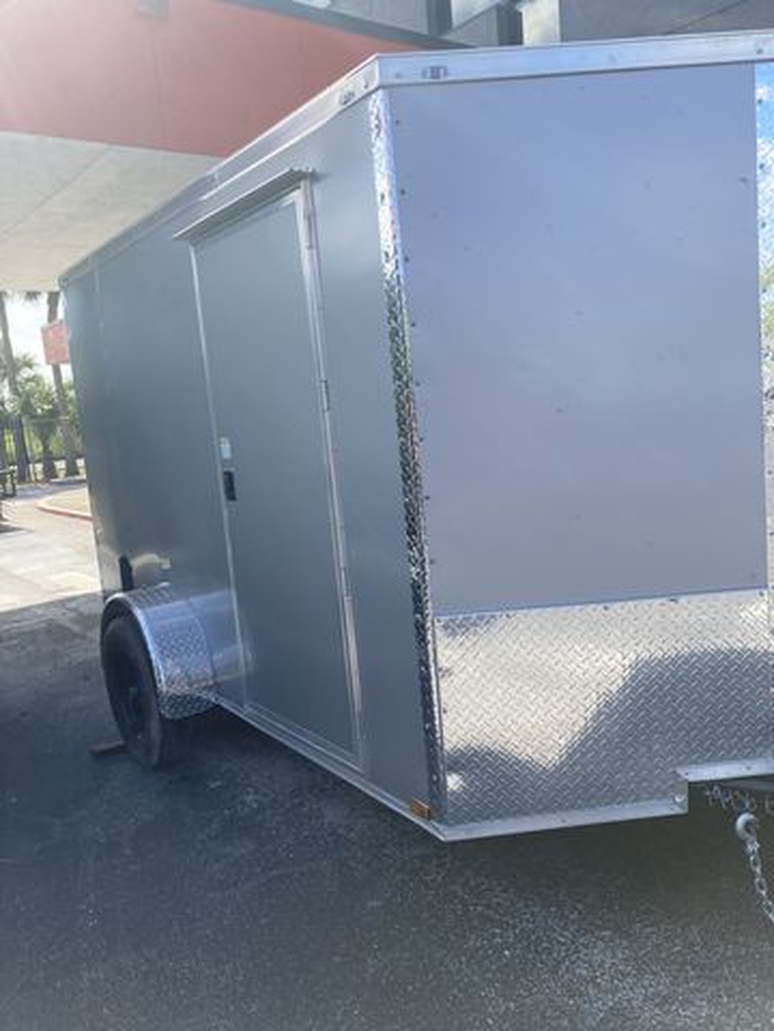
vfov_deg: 63.4
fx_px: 835
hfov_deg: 49.7
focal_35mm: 28
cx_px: 387
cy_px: 516
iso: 20
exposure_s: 1/813
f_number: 1.8
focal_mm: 3.99
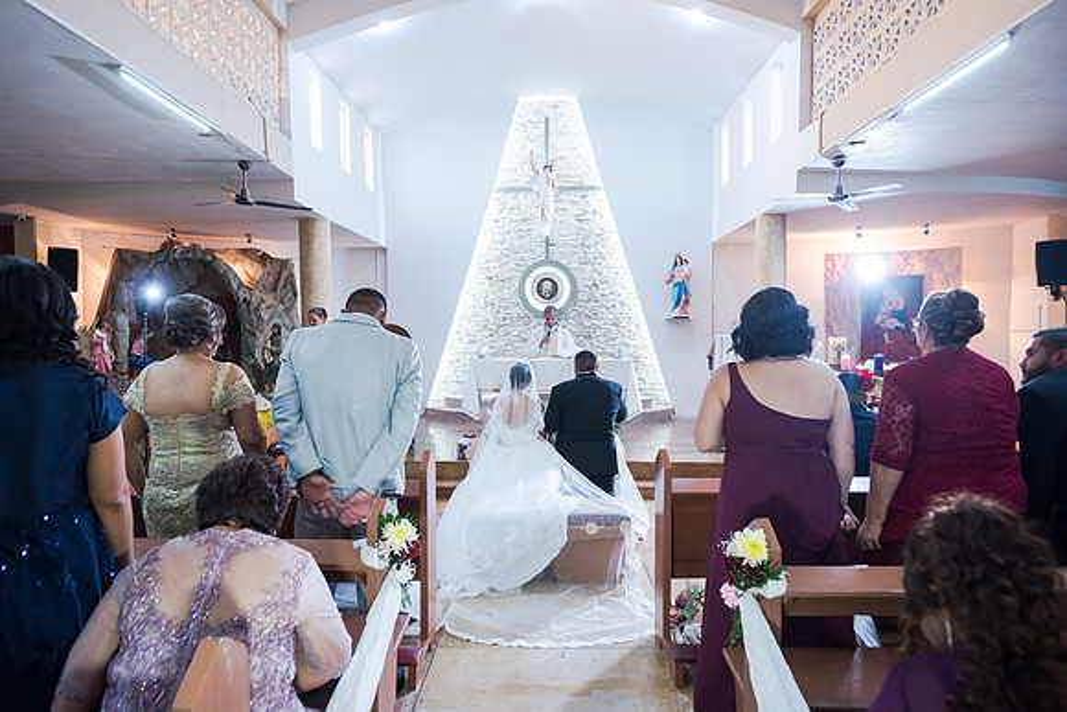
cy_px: 356
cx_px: 534
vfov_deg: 53.2
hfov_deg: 73.7
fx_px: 711
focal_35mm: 24
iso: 1600
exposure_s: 1/80
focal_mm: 24
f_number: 2.8
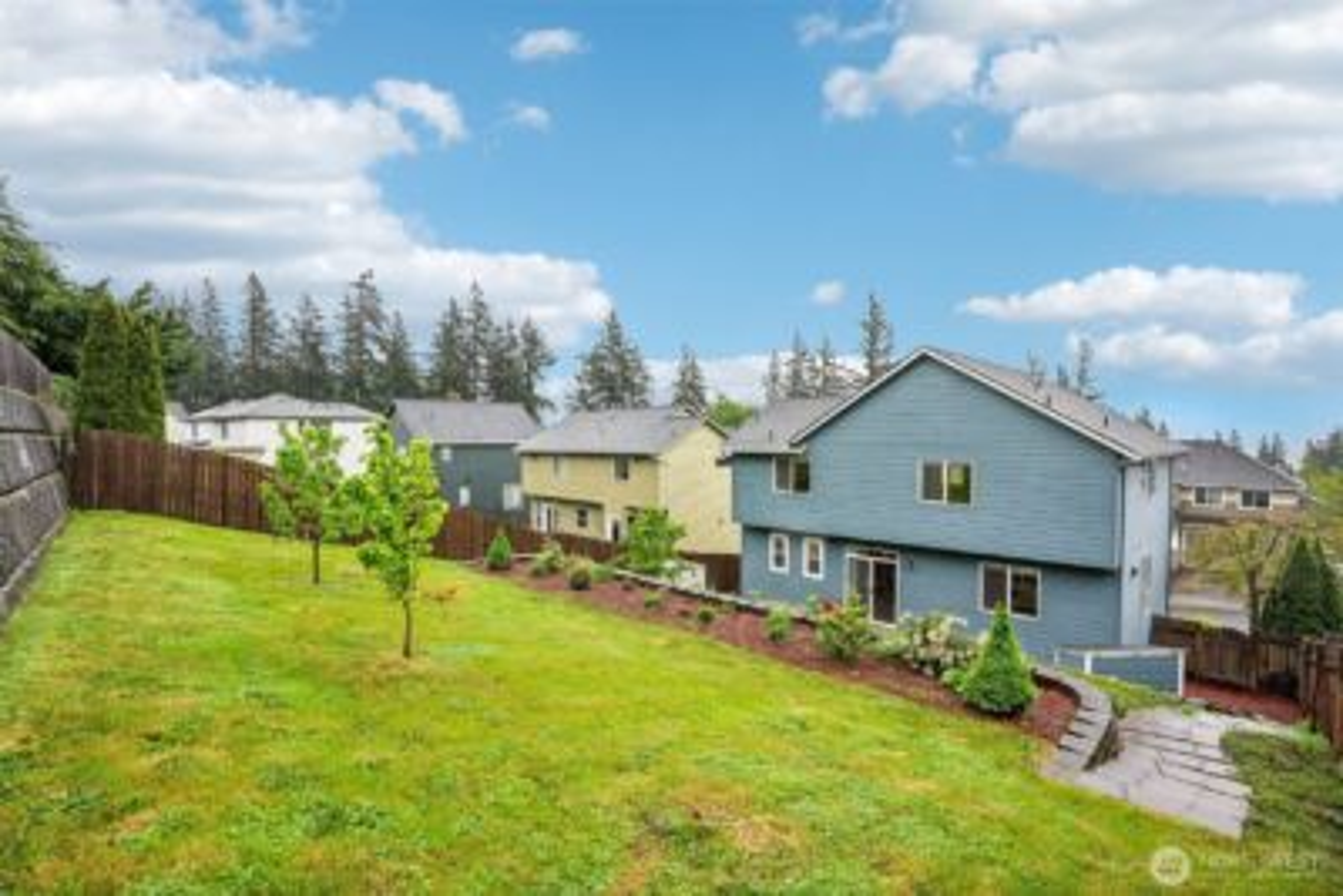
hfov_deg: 96.7
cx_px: 672
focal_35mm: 16
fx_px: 597
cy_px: 448
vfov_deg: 73.8
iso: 400
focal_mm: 16
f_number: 8
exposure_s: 1/200
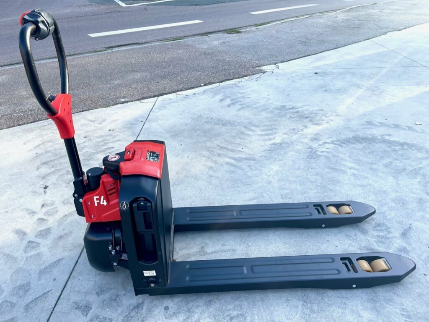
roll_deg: +1.5
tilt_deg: -30.9
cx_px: 214
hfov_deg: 67.3
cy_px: 161
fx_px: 322
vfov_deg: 53.0
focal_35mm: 26
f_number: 1.6
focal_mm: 5.1
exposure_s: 1/543
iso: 32
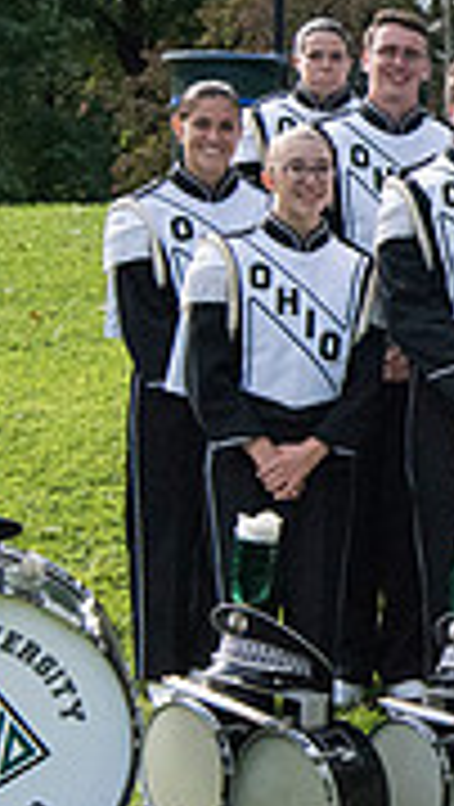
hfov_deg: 7.7
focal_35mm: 146
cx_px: 1158
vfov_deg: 14.7
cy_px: 360
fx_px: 3117
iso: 4000
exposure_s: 1/4000
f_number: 8
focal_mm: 40
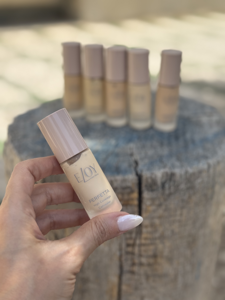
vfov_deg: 39.7
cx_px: 112
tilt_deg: -23.4
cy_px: 150
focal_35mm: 48
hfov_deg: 30.3
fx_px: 416
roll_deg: -2.0
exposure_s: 1/1795
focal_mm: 6.76
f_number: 1.78
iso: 80
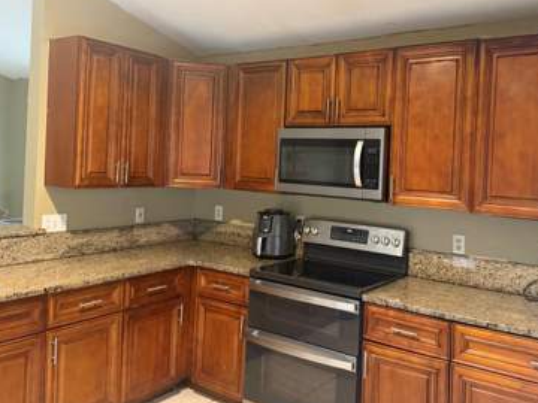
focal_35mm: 32
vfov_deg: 43.9
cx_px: 297
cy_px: 160
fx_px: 497
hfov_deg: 56.7
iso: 800
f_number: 1.78
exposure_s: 1/60
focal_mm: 6.76
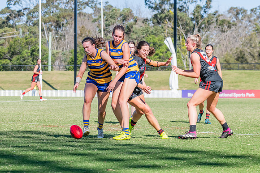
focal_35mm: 203
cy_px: 97
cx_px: 114
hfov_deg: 10.1
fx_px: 1464
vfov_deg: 6.8
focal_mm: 170
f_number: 10
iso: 800
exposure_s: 1/1250
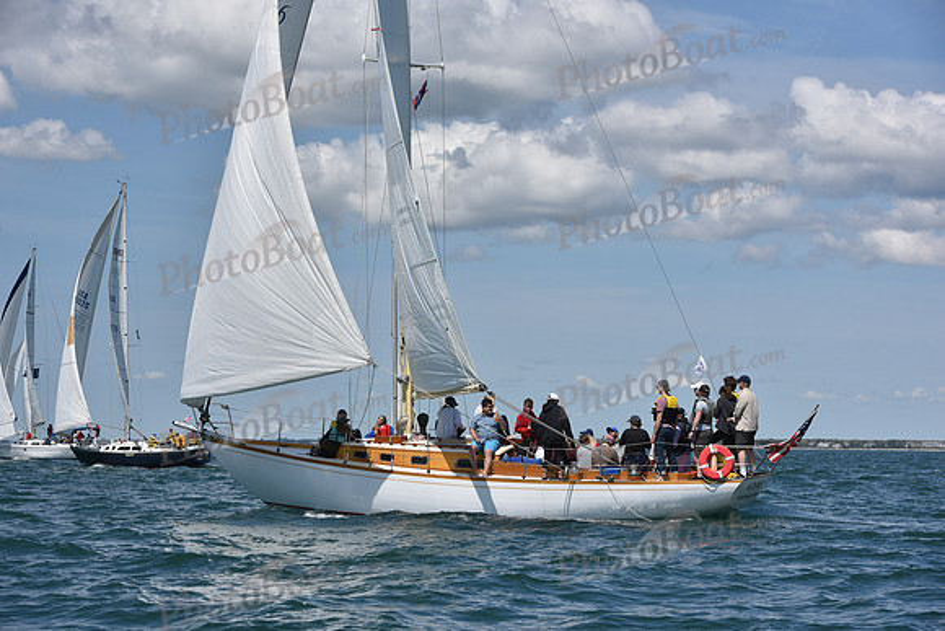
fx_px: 2625
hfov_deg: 20.4
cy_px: 316
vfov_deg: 13.7
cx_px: 472
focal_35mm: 100
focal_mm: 100
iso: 320
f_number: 7.1
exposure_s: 1/800
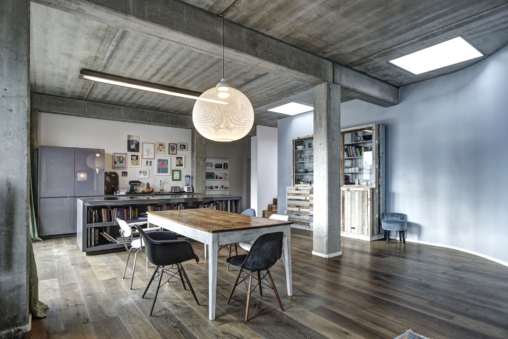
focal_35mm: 20
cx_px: 254
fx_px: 282
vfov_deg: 61.9
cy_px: 170
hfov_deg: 84.0
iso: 125
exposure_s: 1/6
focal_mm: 20
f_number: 5
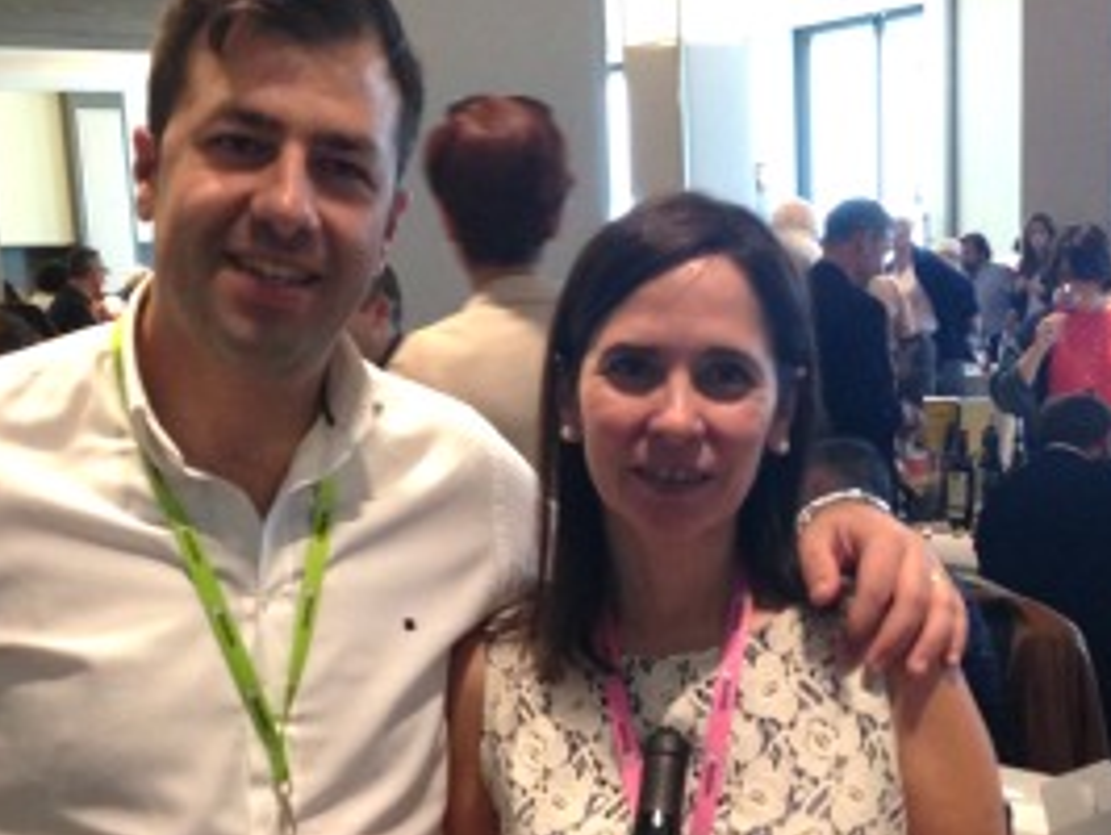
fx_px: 1992
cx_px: 564
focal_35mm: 62
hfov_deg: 31.2
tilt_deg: -10.1
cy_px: 628
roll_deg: +1.2
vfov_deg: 23.4
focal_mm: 4.12
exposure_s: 1/20
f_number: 2.4
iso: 200
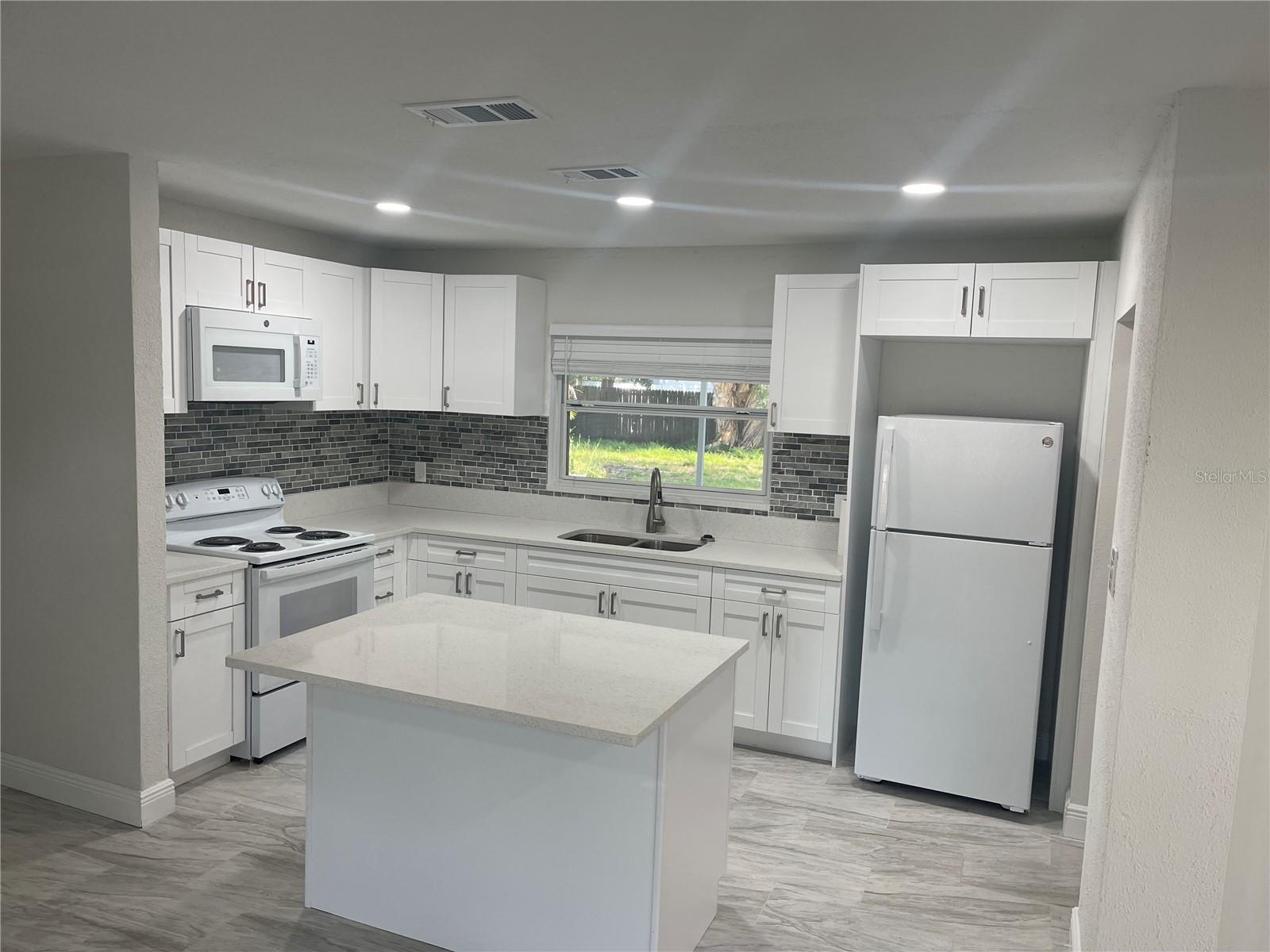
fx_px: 917
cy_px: 476
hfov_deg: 69.4
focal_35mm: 25
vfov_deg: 54.9
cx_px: 635
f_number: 1.6
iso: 80
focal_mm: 5.1
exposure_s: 1/120
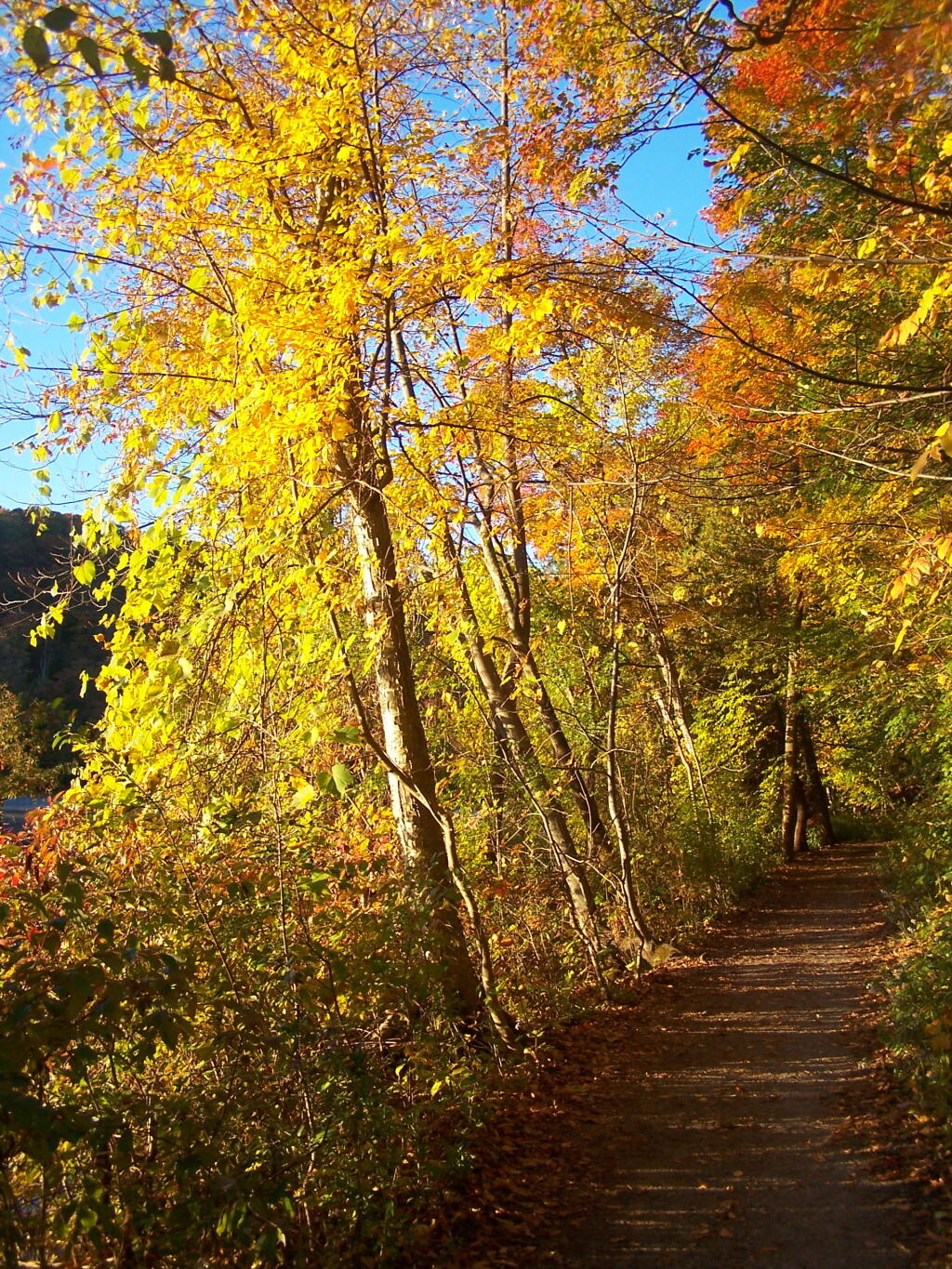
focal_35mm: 38
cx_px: 476
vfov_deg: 49.0
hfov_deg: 37.7
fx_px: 1393
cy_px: 634
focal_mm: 6.3
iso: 100
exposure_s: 1/250
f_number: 2.8
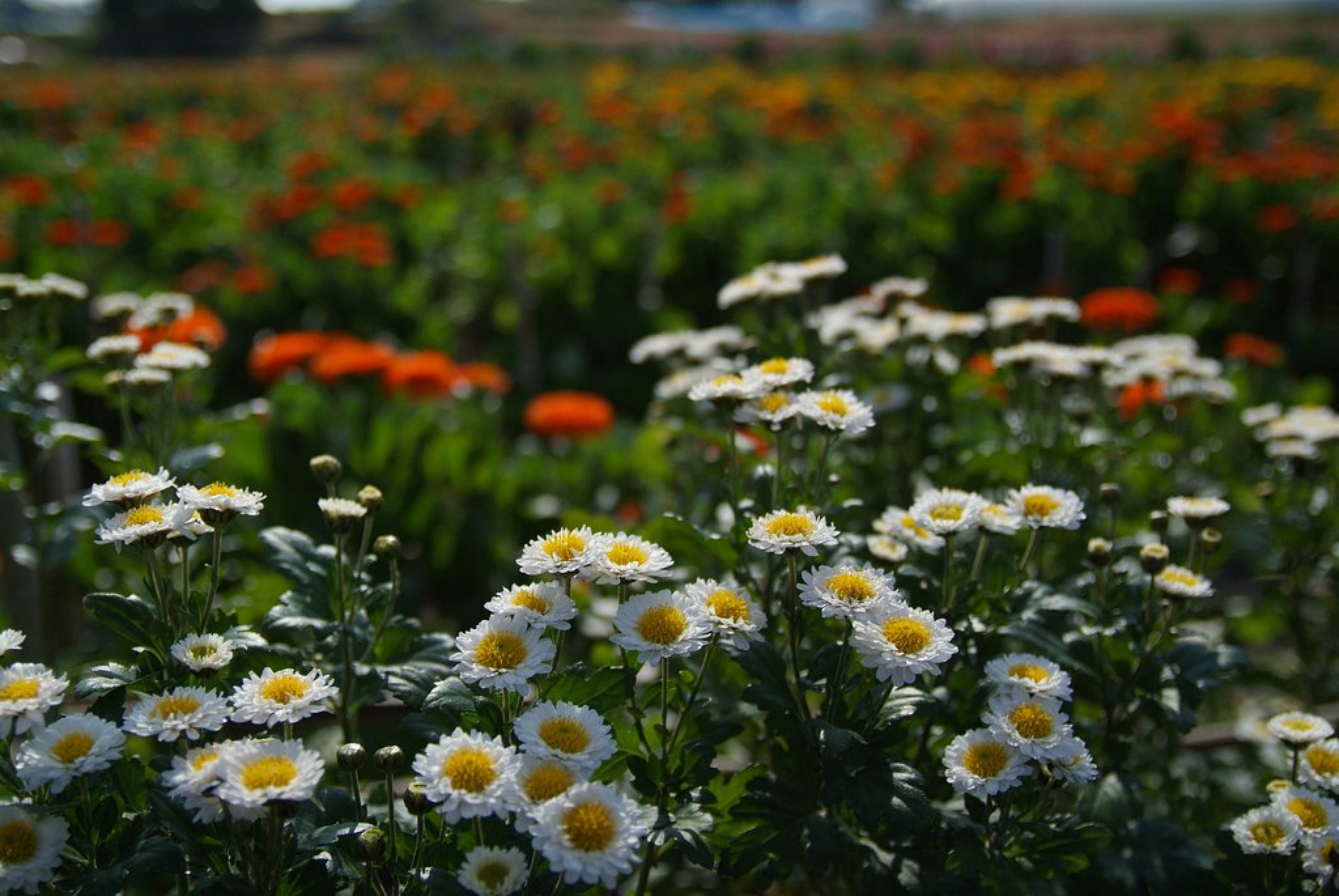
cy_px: 448
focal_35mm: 39
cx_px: 670
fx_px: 1452
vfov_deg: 34.3
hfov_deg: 49.5
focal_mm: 26
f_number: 2.8
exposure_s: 1/4000
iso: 200
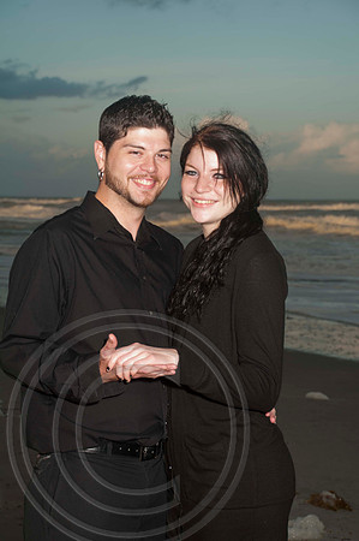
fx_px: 1304
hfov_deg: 15.7
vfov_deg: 23.4
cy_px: 270
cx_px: 180
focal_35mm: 87
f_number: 5.6
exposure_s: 1/125
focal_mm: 58
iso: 100
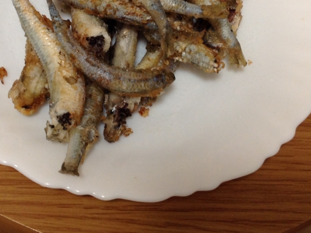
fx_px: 628
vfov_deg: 20.7
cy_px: 41
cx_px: 123
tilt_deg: -55.8
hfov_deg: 27.7
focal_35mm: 70
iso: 80
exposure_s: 1/15
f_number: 2.4
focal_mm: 4.28
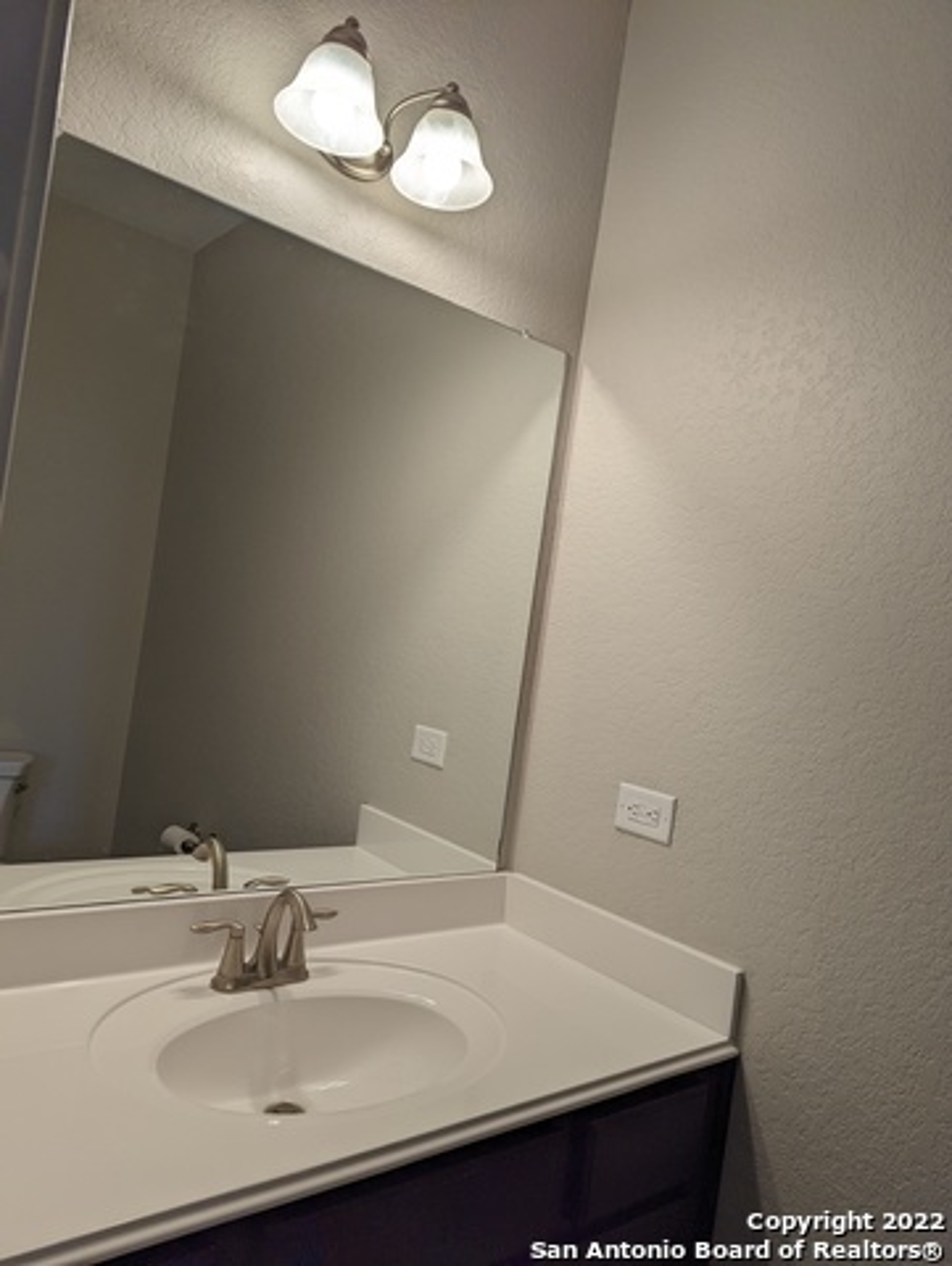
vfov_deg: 71.5
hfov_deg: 56.9
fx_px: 878
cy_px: 633
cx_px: 476
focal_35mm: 24
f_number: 1.85
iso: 31
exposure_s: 1/120
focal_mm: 6.81
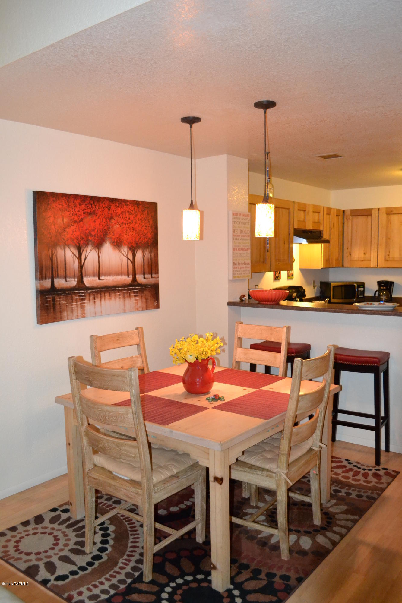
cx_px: 201
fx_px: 503
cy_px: 302
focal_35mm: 30
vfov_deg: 61.9
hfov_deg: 43.6
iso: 3200
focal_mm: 20
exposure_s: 1/60
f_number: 3.8
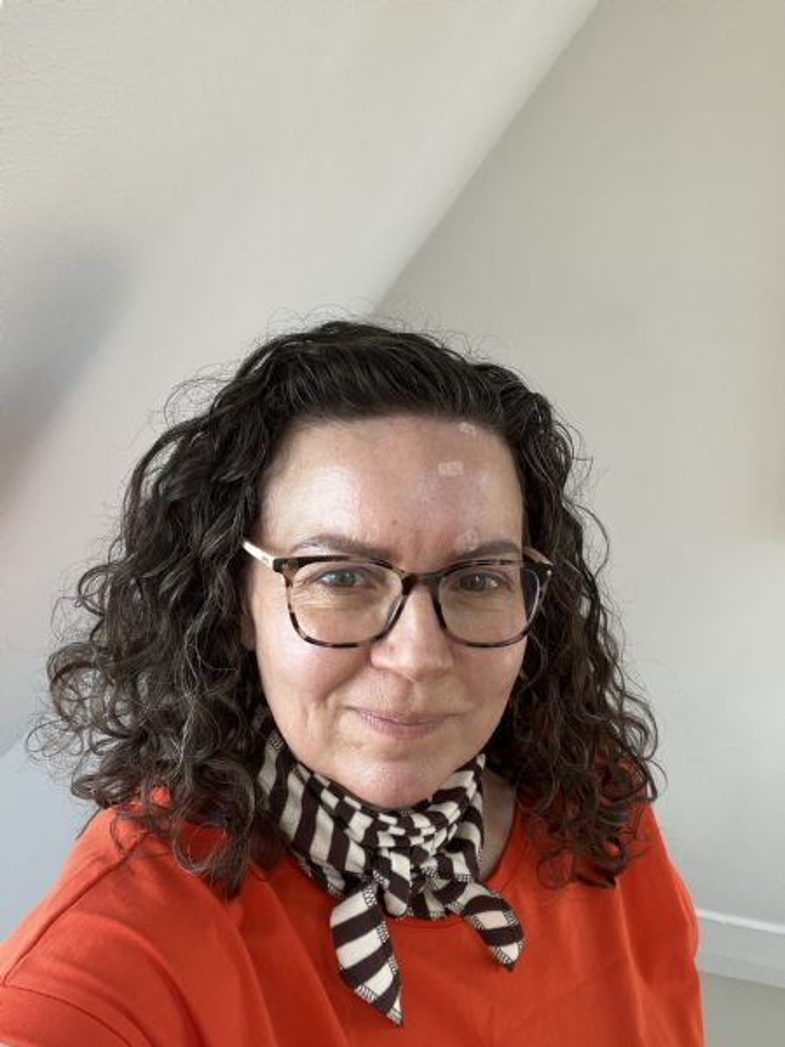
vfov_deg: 60.0
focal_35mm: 30
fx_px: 907
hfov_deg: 46.8
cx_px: 392
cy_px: 524
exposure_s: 1/121
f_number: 2.2
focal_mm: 2.71
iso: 64
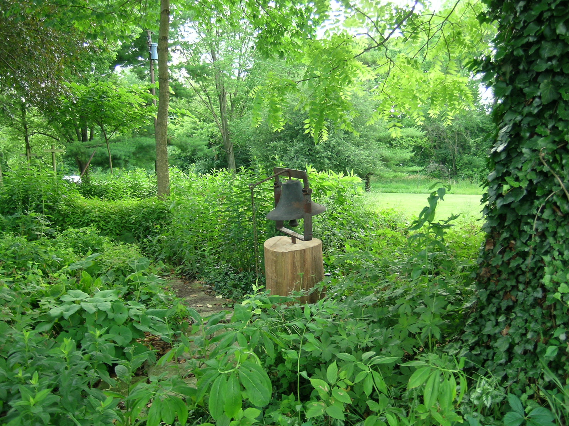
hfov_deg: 58.4
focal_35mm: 31
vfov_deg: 45.4
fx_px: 510
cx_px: 284
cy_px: 213
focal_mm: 6.5
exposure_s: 1/33.6
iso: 50
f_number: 2.9
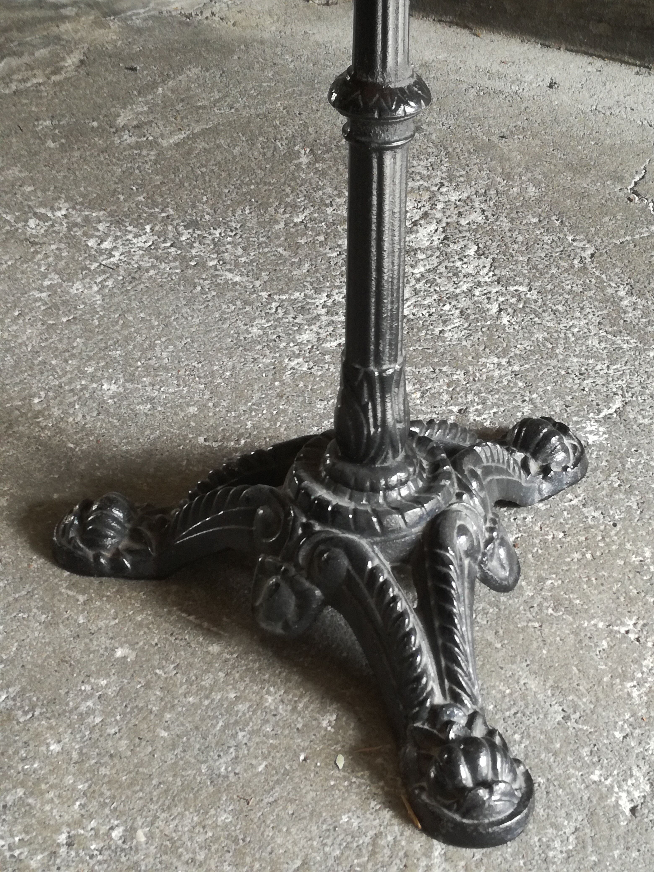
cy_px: 436
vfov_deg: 65.3
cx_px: 327
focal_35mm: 27
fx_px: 680
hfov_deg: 51.4
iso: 80
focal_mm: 3.79
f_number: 2
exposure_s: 1/40
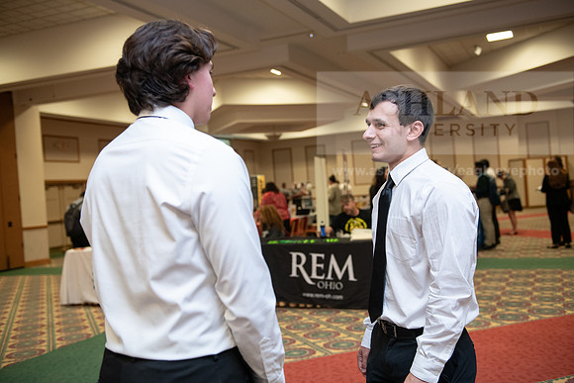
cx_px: 287
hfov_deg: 50.7
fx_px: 606
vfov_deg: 35.1
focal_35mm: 38
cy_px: 192
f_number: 3.2
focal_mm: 38
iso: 1250
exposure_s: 1/200
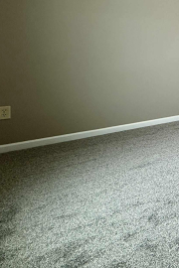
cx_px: 327
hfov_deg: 21.8
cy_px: 58
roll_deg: +1.2
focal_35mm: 36
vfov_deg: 50.3
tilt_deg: +0.1
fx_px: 268
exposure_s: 1/120
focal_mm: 2.22
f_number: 2.2
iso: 200
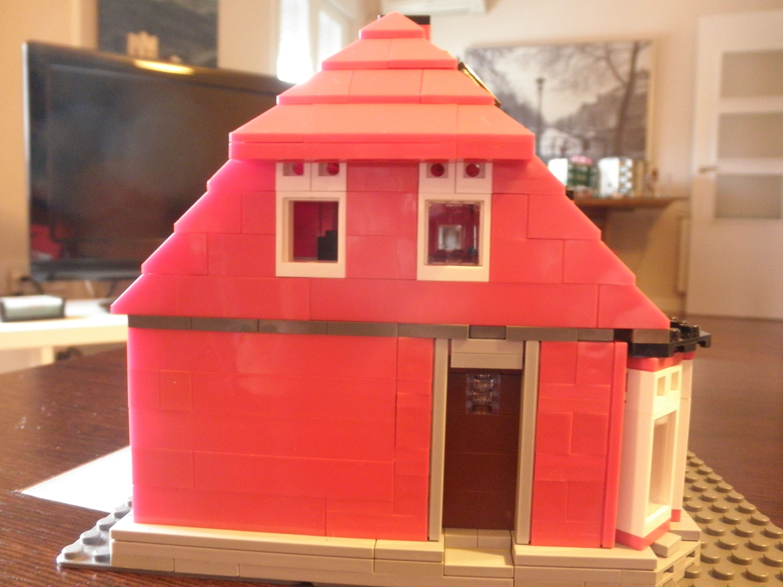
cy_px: 294
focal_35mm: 28
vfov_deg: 49.7
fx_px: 633
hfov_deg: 63.4
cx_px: 392
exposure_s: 1/4
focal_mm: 5
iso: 400
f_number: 3
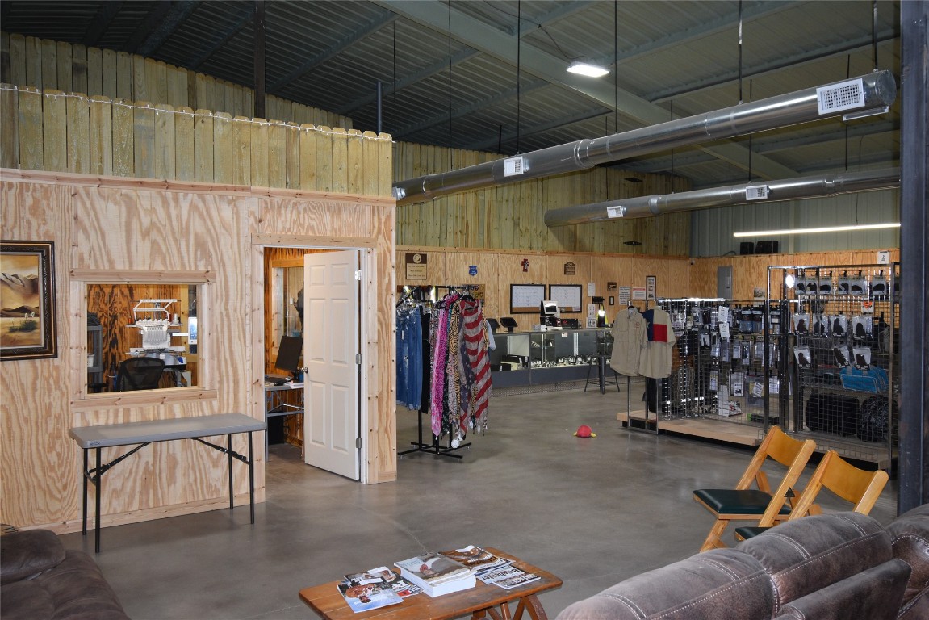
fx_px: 774
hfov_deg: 61.9
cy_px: 310
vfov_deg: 43.6
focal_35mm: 30
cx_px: 464
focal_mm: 20
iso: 800
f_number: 5.6
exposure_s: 1/60
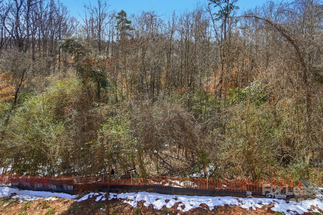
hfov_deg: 100.5
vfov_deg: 77.2
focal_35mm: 15
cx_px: 162
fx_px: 134
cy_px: 108
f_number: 4
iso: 100
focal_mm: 10
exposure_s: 1/4000
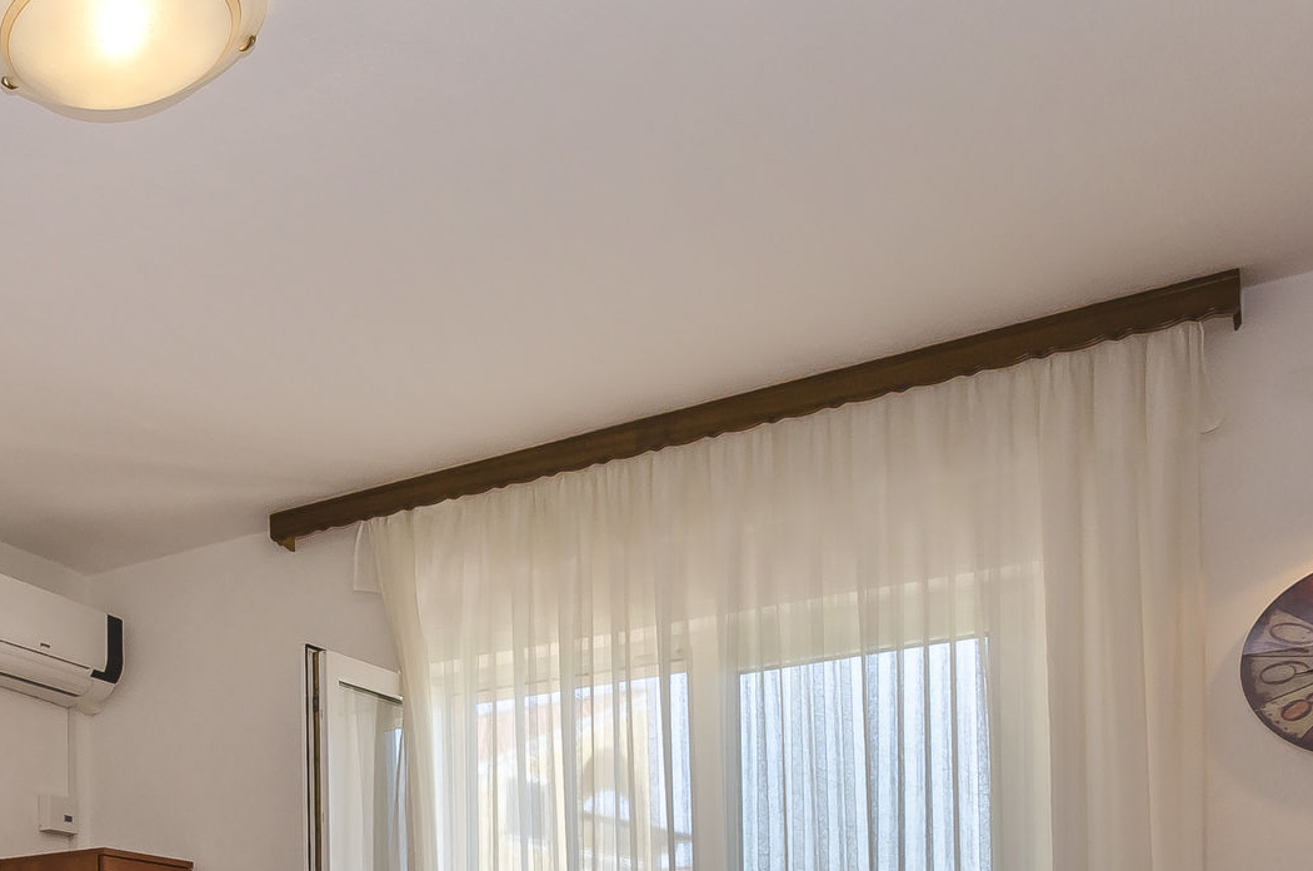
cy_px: 974
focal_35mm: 40
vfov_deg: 29.7
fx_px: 1456
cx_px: -106
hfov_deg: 40.1
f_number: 9
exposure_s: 1/100
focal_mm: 10
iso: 100
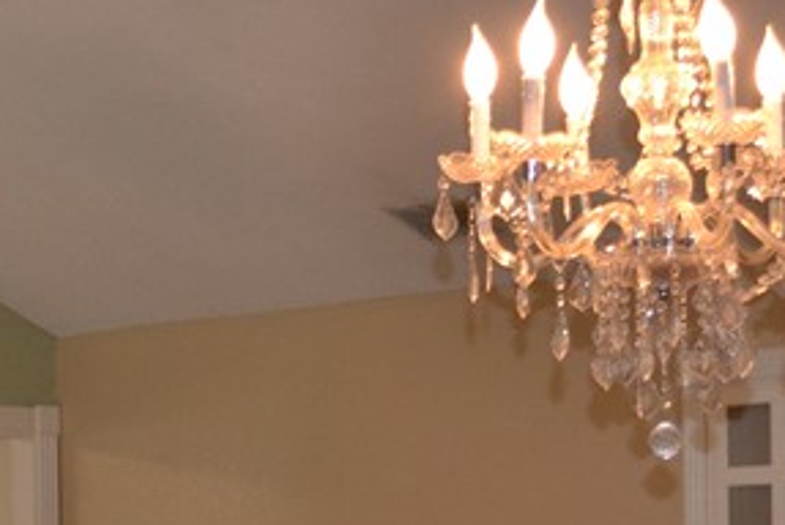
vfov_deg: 9.9
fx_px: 2969
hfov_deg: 15.0
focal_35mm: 136
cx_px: 238
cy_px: 673
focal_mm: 24
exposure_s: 1/60
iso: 560
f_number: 4
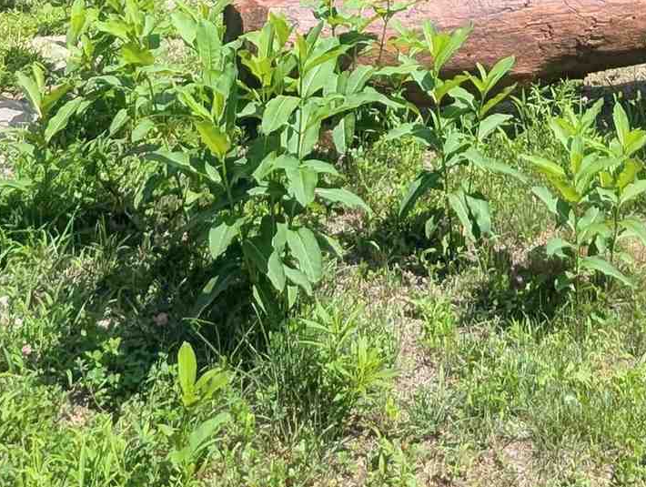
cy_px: -395
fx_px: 1047
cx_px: 439
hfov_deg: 33.9
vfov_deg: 19.4
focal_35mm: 56
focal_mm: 1.95
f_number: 2.2
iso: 48
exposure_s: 1/1408
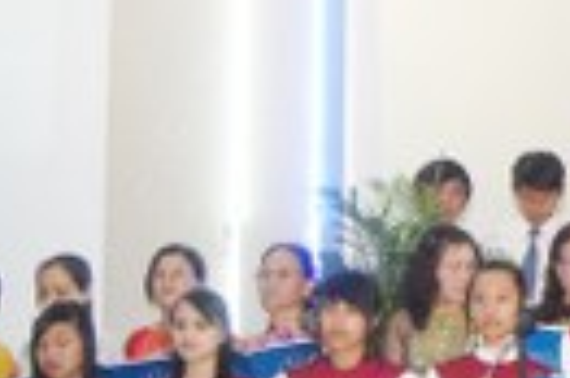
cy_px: 130
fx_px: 1787
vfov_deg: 12.1
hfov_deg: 16.5
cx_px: 862
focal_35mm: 113
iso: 800
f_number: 3.5
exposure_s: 1/50
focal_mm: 18
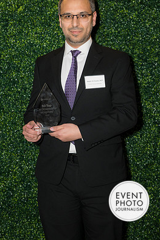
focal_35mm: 80
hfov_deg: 17.1
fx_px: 533
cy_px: 104
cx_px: 78
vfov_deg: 25.3
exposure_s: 1/160
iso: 640
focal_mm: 70
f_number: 5
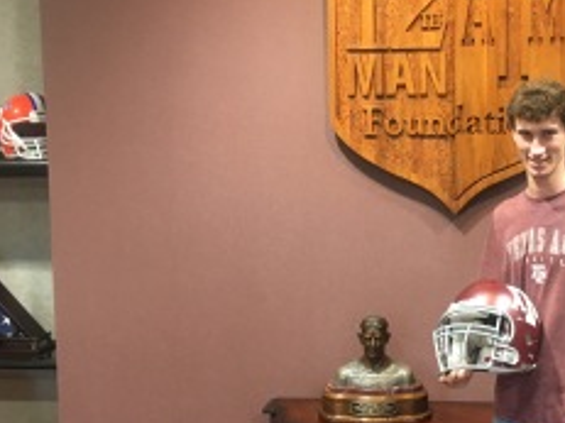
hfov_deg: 40.2
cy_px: 196
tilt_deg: -5.7
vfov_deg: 31.5
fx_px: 750
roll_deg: +1.2
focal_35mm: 46
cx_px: 421
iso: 200
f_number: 2.2
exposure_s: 1/20
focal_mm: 4.15
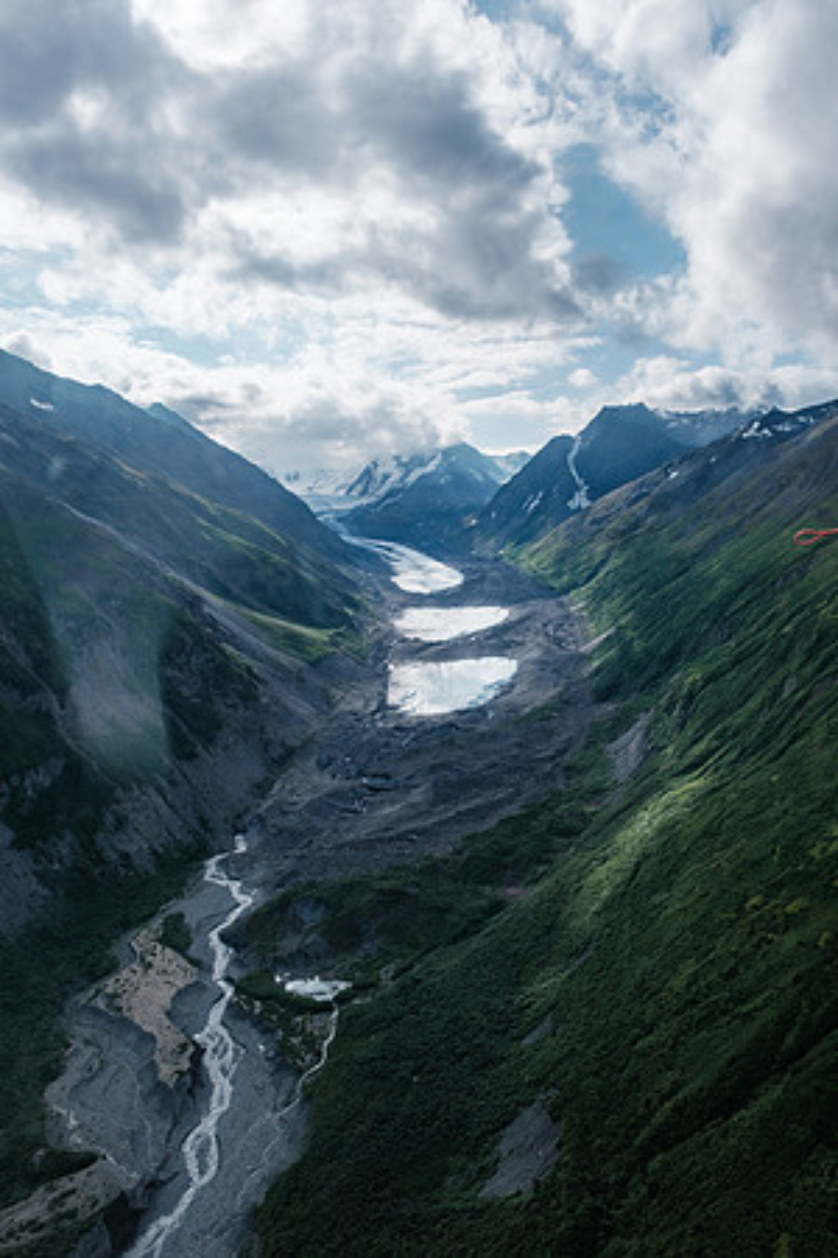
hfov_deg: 53.1
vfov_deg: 73.7
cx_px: 419
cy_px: 629
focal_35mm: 24
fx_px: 838
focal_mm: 16
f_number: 5.6
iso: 320
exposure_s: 1/1700
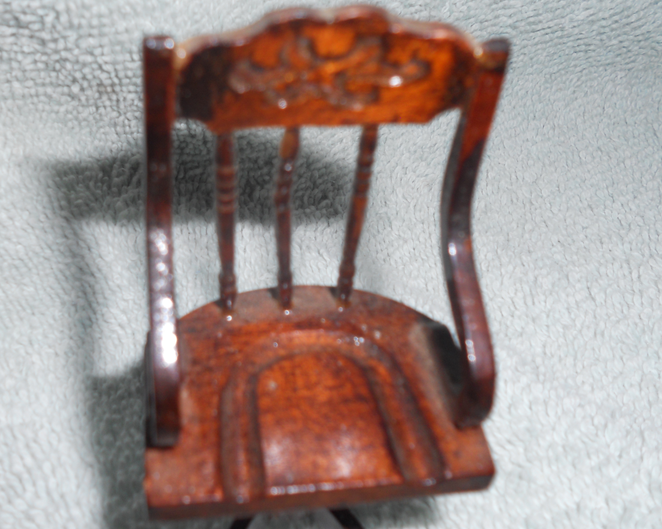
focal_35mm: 42
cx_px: 281
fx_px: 823
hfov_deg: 43.7
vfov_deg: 35.7
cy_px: 246
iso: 80
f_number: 8.8
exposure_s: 1/25
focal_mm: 5.8
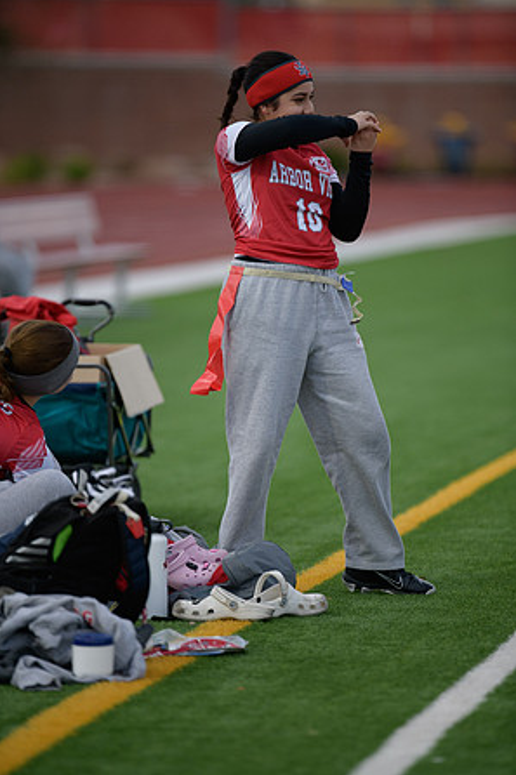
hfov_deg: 4.5
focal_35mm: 303
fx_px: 6519
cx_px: 259
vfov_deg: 6.8
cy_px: 388
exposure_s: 1/1250
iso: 1000
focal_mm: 300
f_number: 2.8
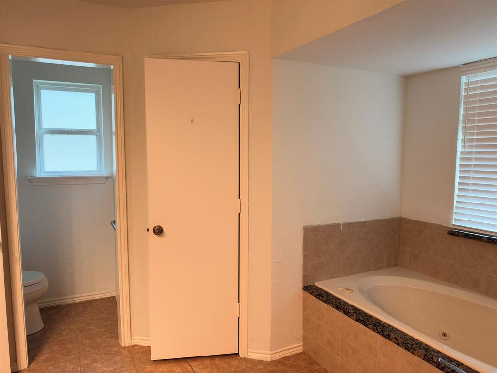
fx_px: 345
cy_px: 186
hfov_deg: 71.6
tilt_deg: -5.1
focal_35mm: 24
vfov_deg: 56.8
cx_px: 248
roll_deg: -0.8
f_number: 1.8
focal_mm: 6.93
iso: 250
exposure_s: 1/120
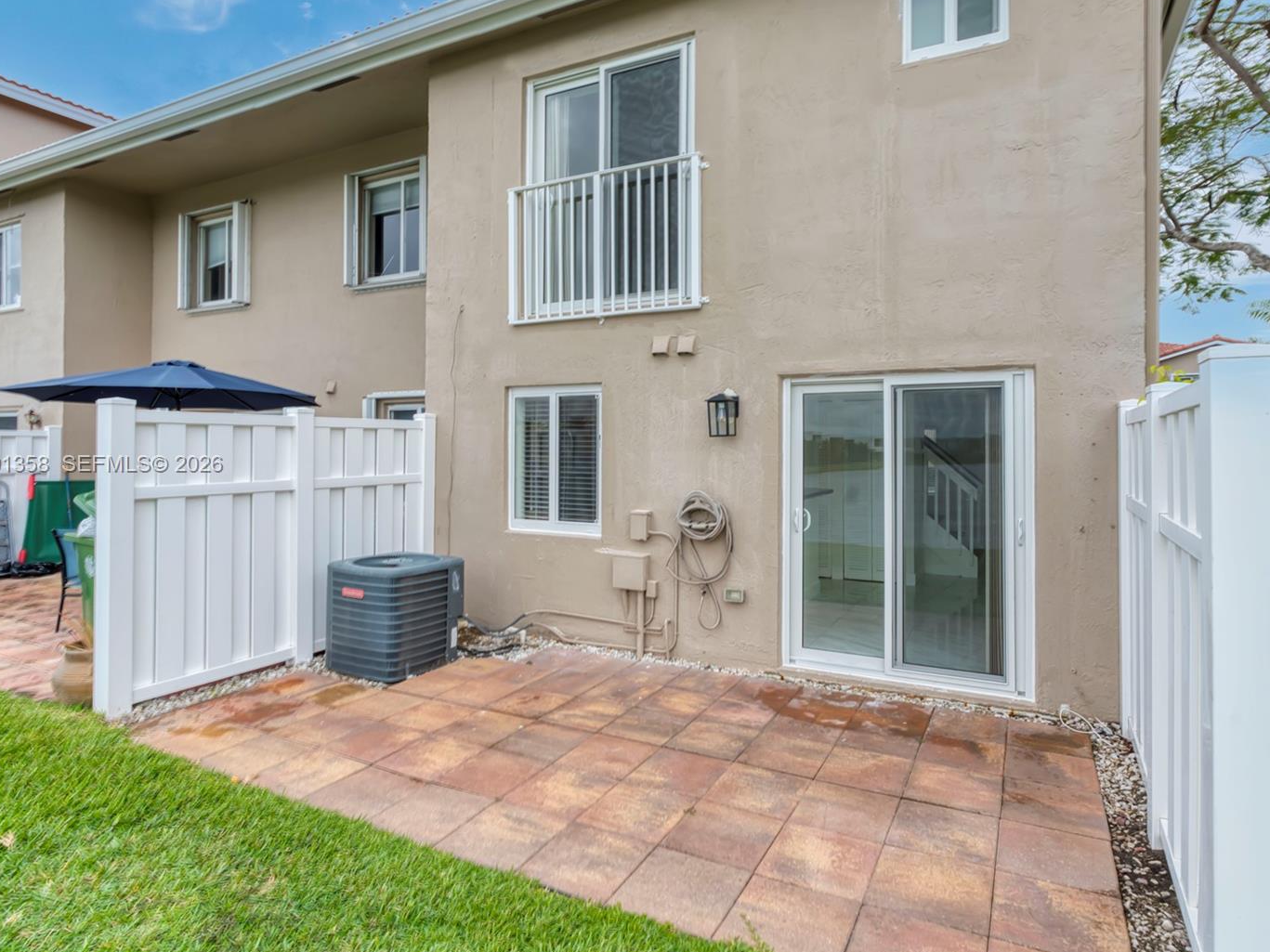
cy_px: 465
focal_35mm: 18
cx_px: 676
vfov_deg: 71.6
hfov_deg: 87.6
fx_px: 660
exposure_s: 1/100
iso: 100
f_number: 10
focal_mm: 16
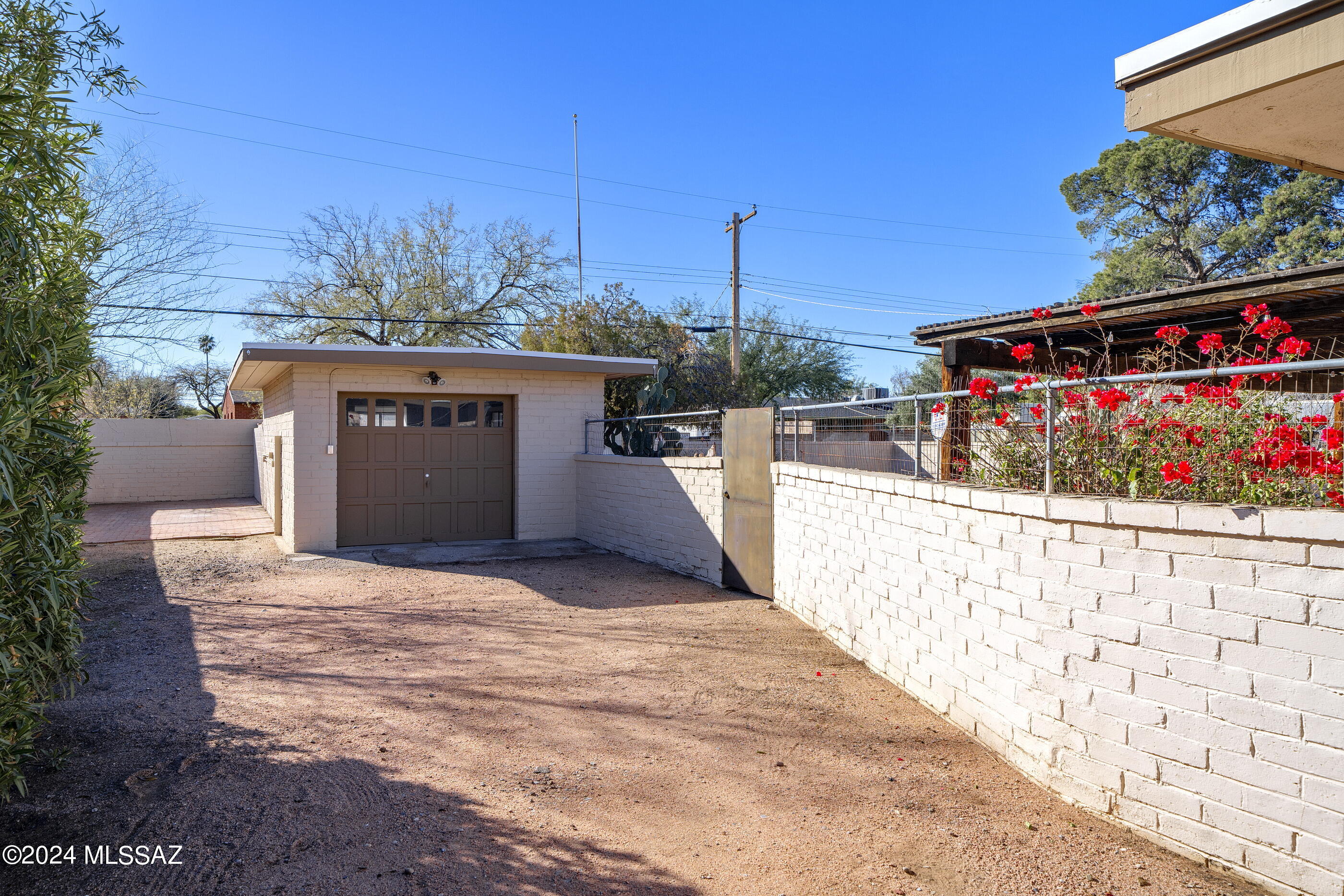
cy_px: 448
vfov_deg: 53.1
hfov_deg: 73.8
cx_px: 672
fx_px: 896
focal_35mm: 24
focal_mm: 24
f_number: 9
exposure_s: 1/160
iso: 100
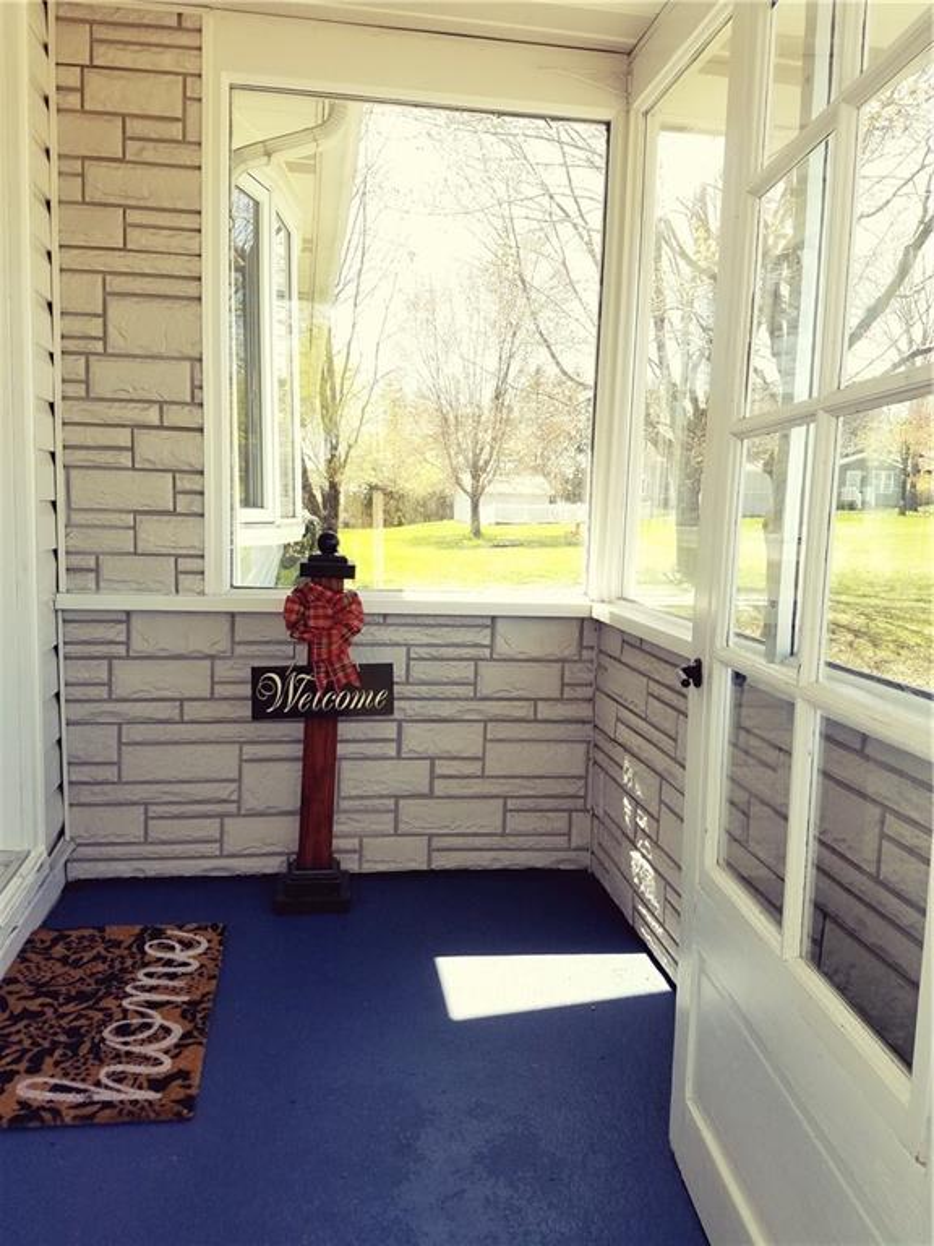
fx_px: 935
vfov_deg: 67.3
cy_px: 623
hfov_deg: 53.1
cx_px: 467
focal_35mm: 26
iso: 50
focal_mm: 4.2
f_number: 1.7
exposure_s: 1/340
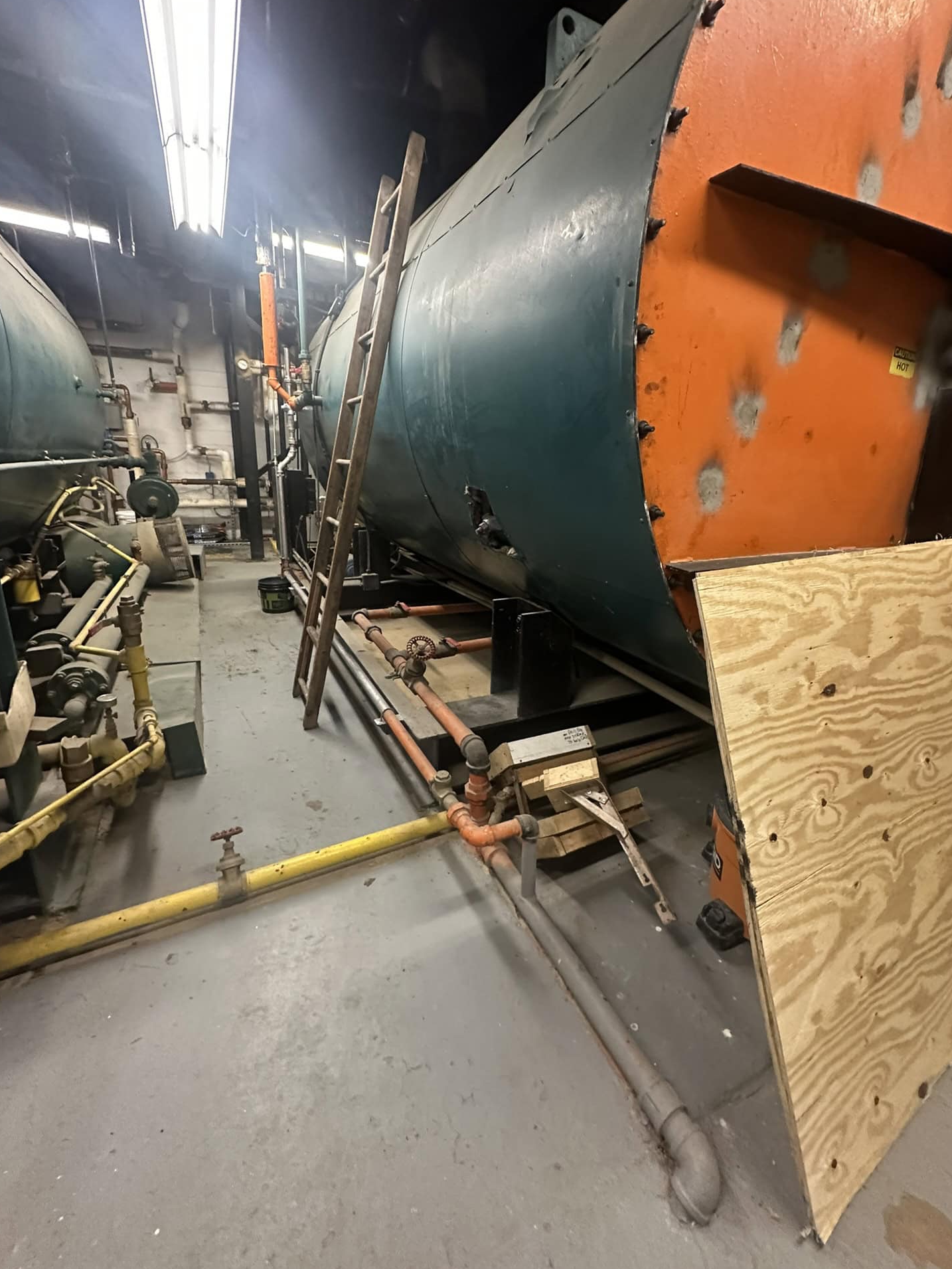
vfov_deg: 98.1
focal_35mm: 15
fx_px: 550
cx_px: 501
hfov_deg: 81.7
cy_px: 608
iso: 800
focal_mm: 2.2
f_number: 2.2
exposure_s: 1/60
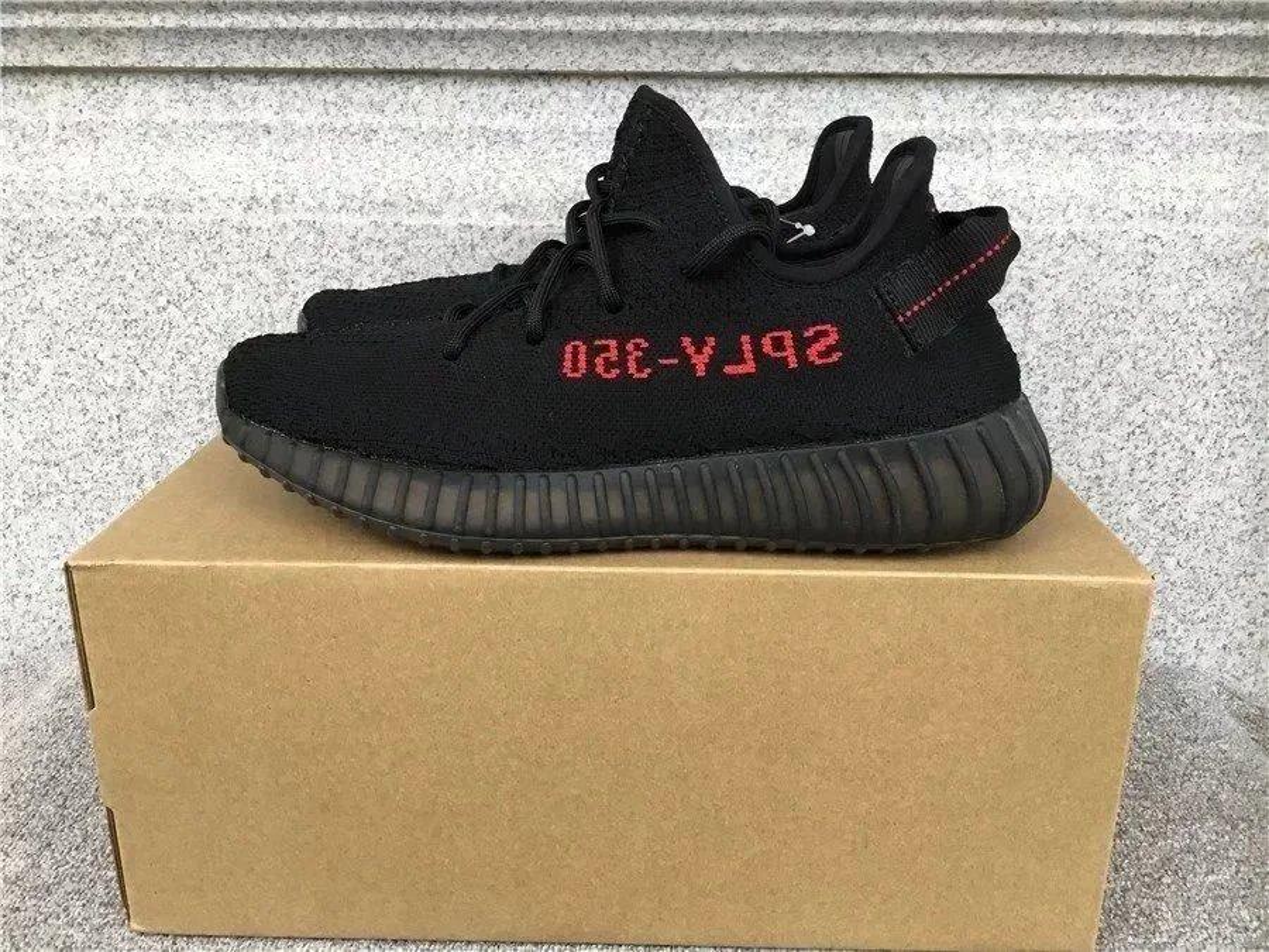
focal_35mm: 31
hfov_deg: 58.4
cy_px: 476
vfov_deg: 45.4
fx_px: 1136
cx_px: 634
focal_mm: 3.3
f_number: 2.4
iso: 40
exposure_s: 1/33
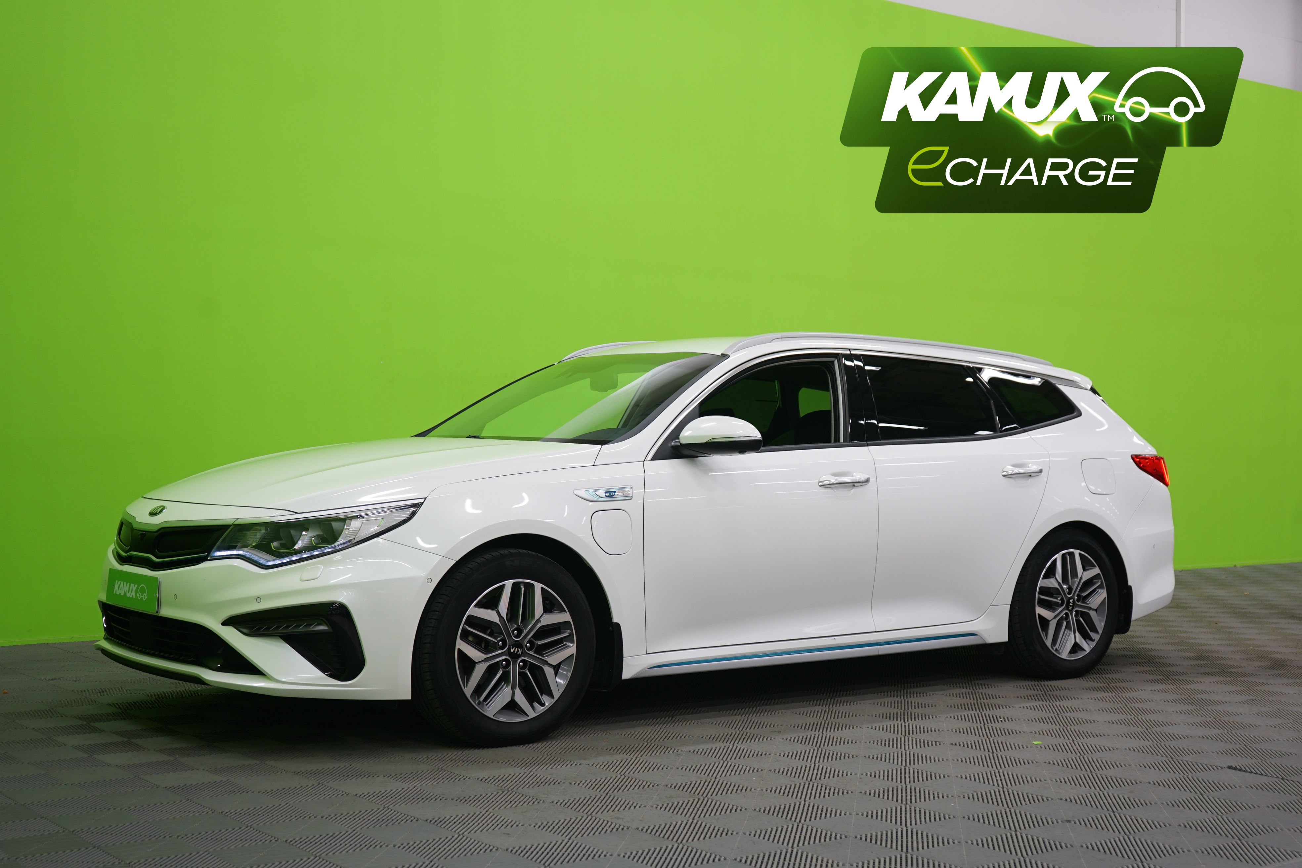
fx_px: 1627
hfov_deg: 43.6
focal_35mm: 45
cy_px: 434
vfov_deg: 29.9
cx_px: 651
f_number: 5
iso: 400
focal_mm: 45
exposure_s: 1/10
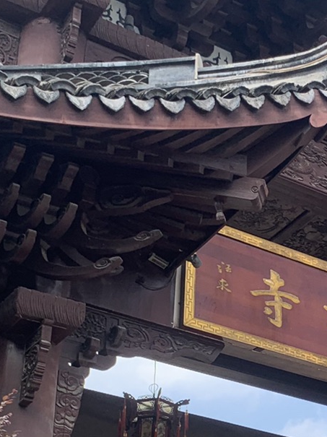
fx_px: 1084
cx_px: 295
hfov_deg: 16.9
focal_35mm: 86
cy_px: 376
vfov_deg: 22.3
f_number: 1.8
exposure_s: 1/842
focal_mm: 4.25
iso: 25
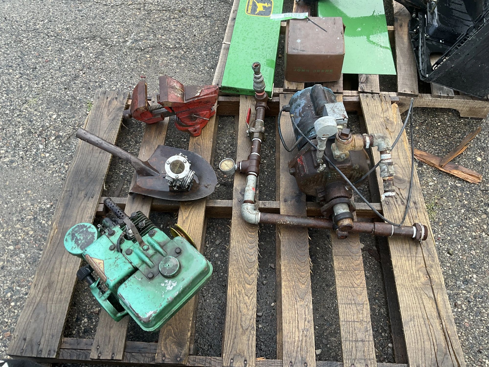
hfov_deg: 61.7
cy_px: 184
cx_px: 244
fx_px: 410
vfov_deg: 48.2
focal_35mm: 29
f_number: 1.8
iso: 20
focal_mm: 3
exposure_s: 1/122
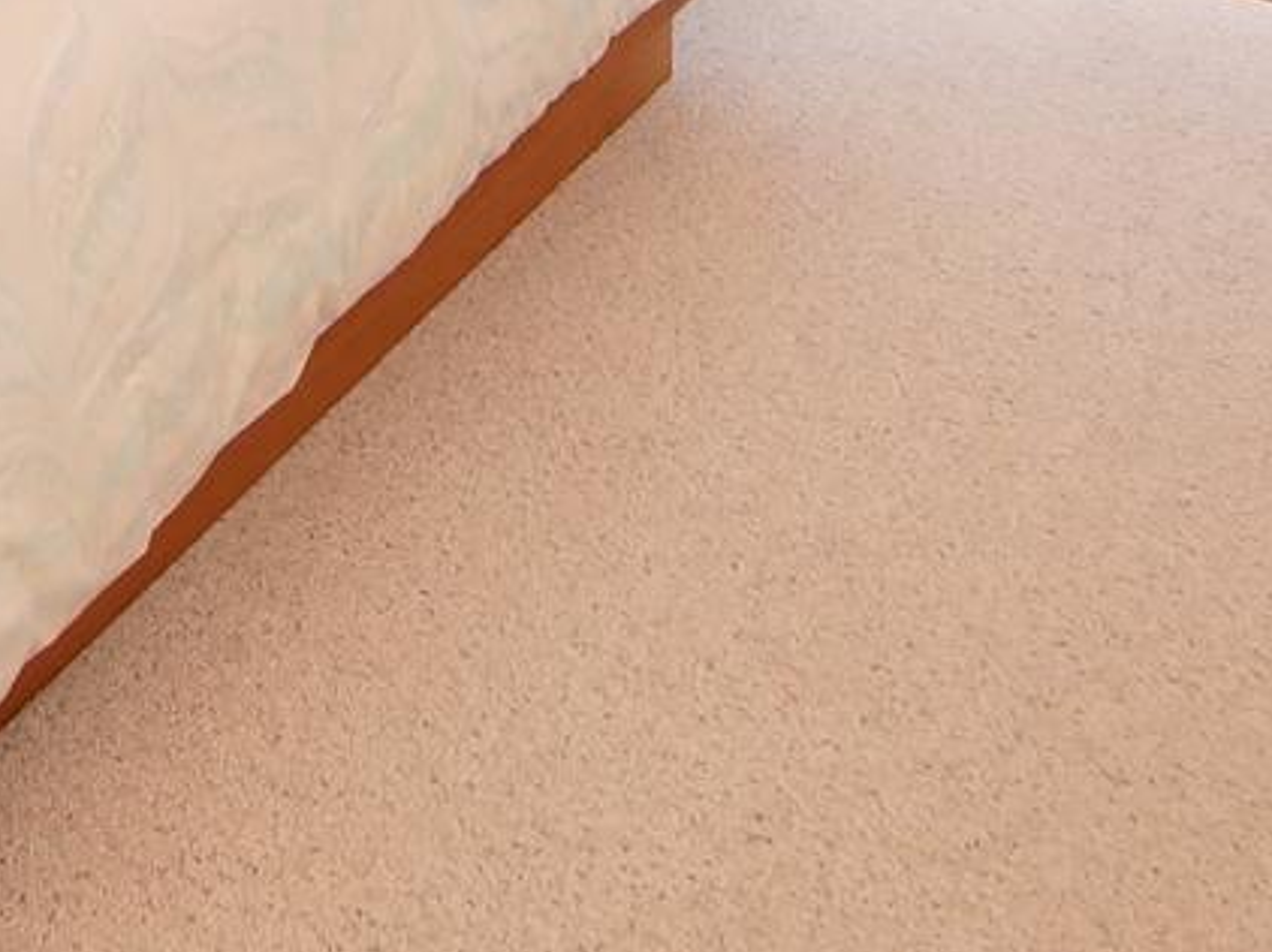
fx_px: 2057
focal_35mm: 56
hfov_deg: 32.9
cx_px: 169
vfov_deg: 16.9
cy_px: -1089
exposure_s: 1/125
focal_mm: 8
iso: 800
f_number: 9
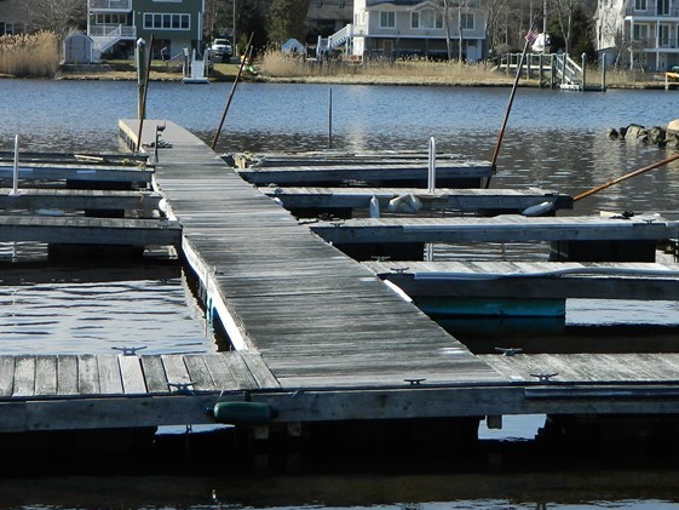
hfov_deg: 18.9
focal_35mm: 104
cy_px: 126
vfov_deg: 14.2
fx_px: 2040
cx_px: 433
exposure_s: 1/500
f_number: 3.8
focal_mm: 10.2
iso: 80
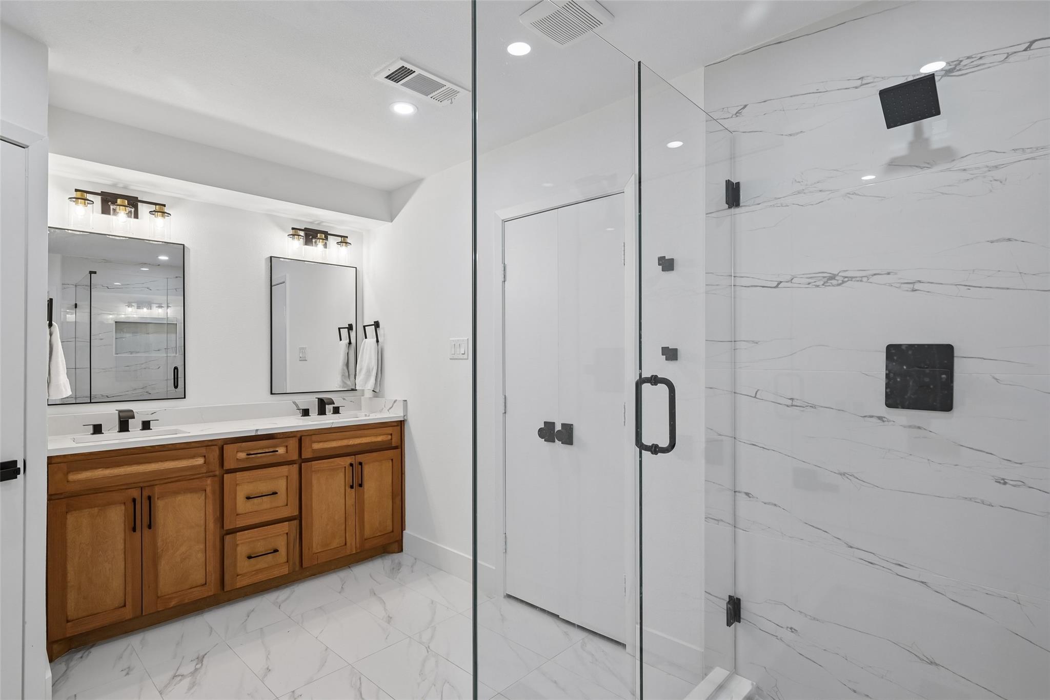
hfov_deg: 90.0
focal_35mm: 18
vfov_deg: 67.4
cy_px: 350
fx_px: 525
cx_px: 525
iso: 400
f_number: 8
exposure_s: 1/50
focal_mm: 18
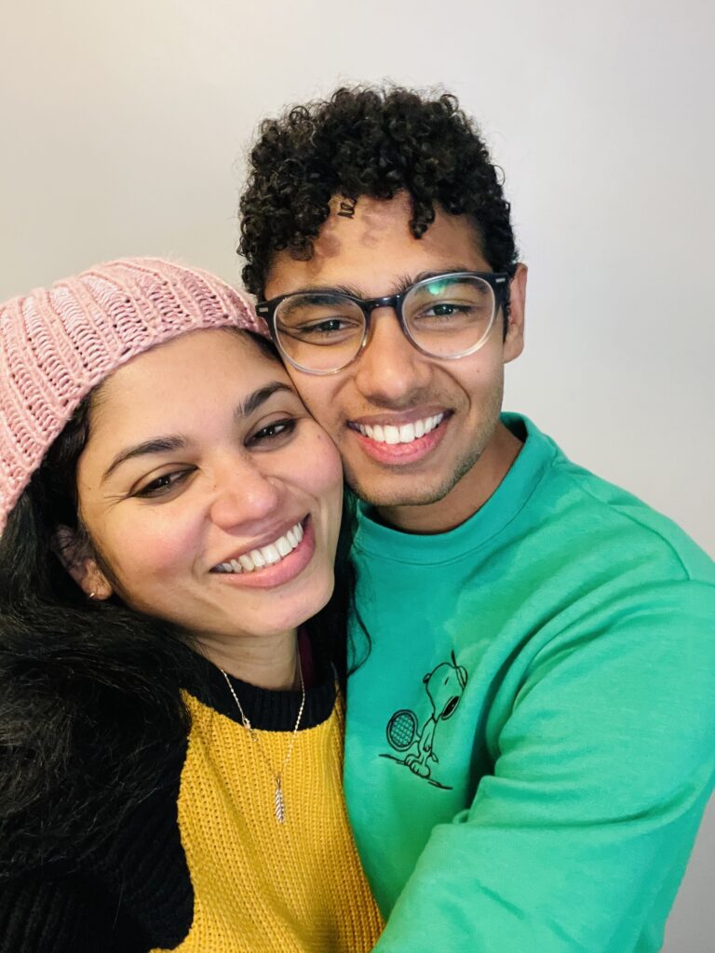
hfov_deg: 46.8
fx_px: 826
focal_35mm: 30
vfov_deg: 60.0
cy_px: 476
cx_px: 358
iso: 640
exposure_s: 1/24
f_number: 2.2
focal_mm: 2.71
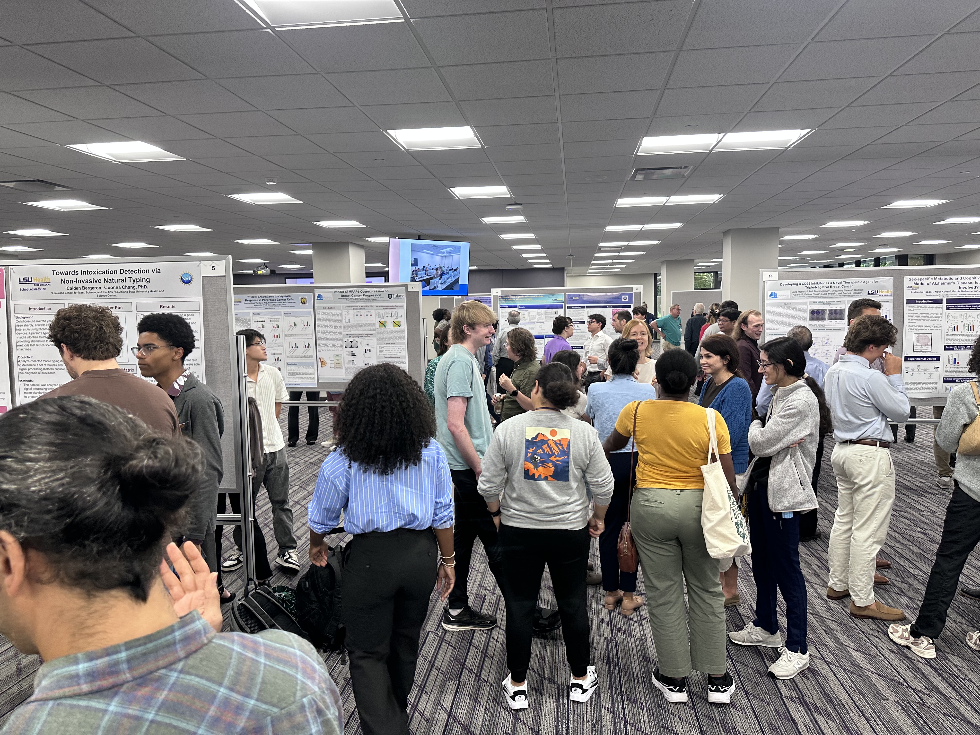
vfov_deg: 56.8
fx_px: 679
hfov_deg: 71.6
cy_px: 368
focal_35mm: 24
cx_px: 490
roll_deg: +0.6
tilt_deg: -4.1
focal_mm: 6.86
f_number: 1.78
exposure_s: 1/100
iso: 200
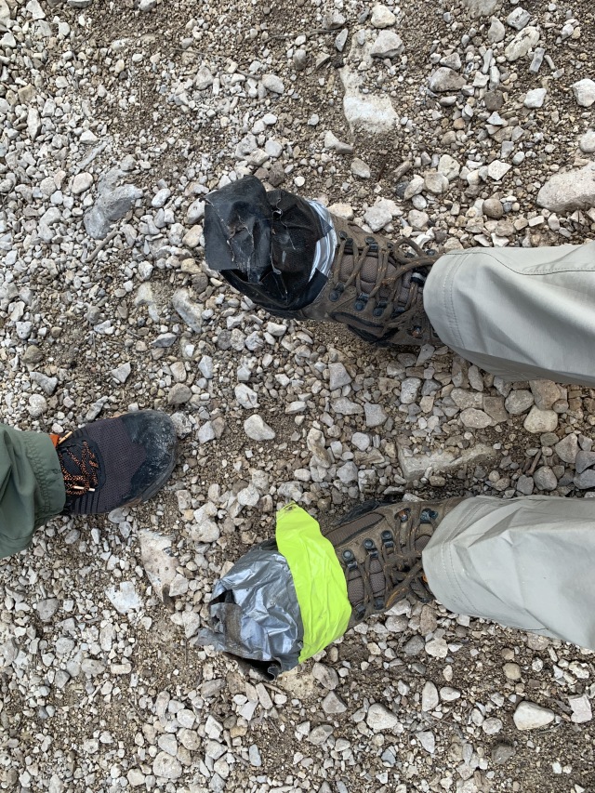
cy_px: 396
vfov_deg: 67.3
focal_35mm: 26
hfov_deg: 53.1
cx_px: 298
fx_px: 596
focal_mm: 4.25
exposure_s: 1/133
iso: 25
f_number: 1.8
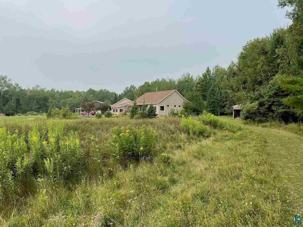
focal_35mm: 26
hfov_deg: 67.3
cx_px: 152
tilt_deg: -1.1
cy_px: 114
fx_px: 228
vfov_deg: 53.1
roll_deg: +3.2
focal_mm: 4.2
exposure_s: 1/2304
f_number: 1.6
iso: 32
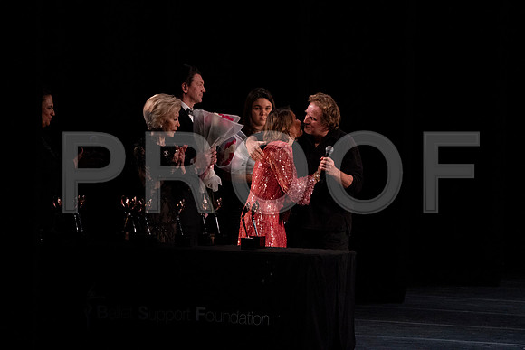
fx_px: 5747
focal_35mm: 394
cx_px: 262
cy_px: 175
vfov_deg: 3.5
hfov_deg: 5.2
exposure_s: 1/500
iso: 12800
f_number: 9
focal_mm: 394
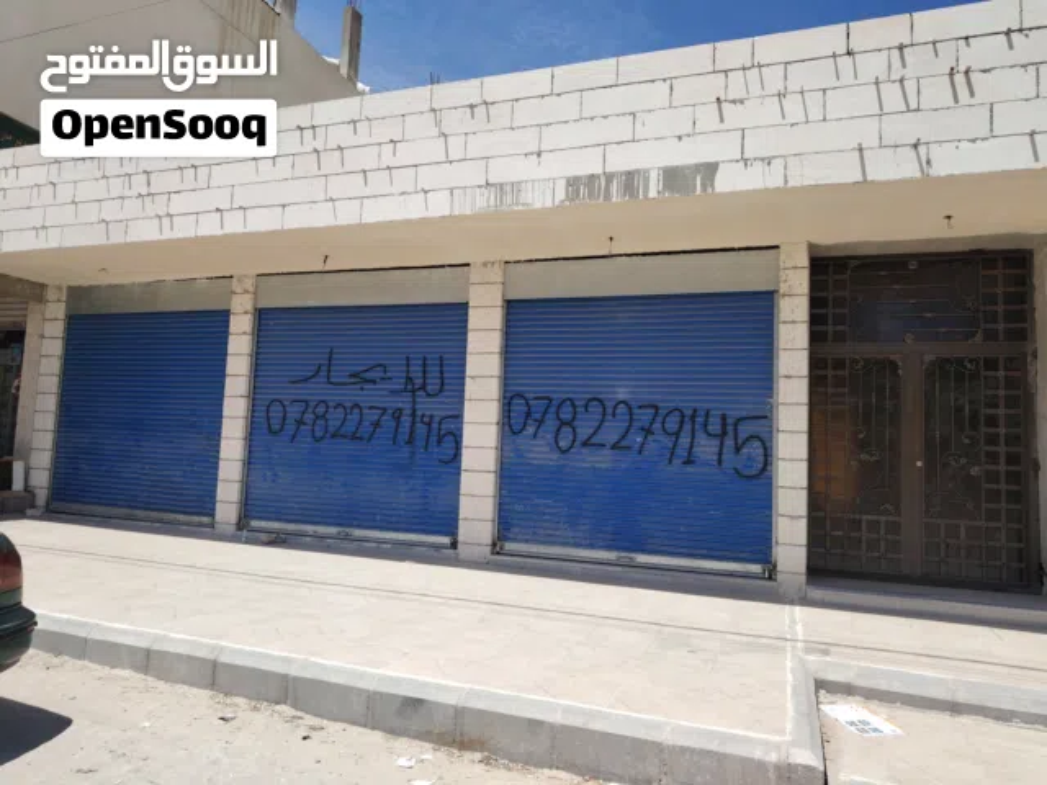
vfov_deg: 56.8
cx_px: 524
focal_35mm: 24
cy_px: 392
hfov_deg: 71.6
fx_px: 726
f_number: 1.75
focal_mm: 5.25
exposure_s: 1/997
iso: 100
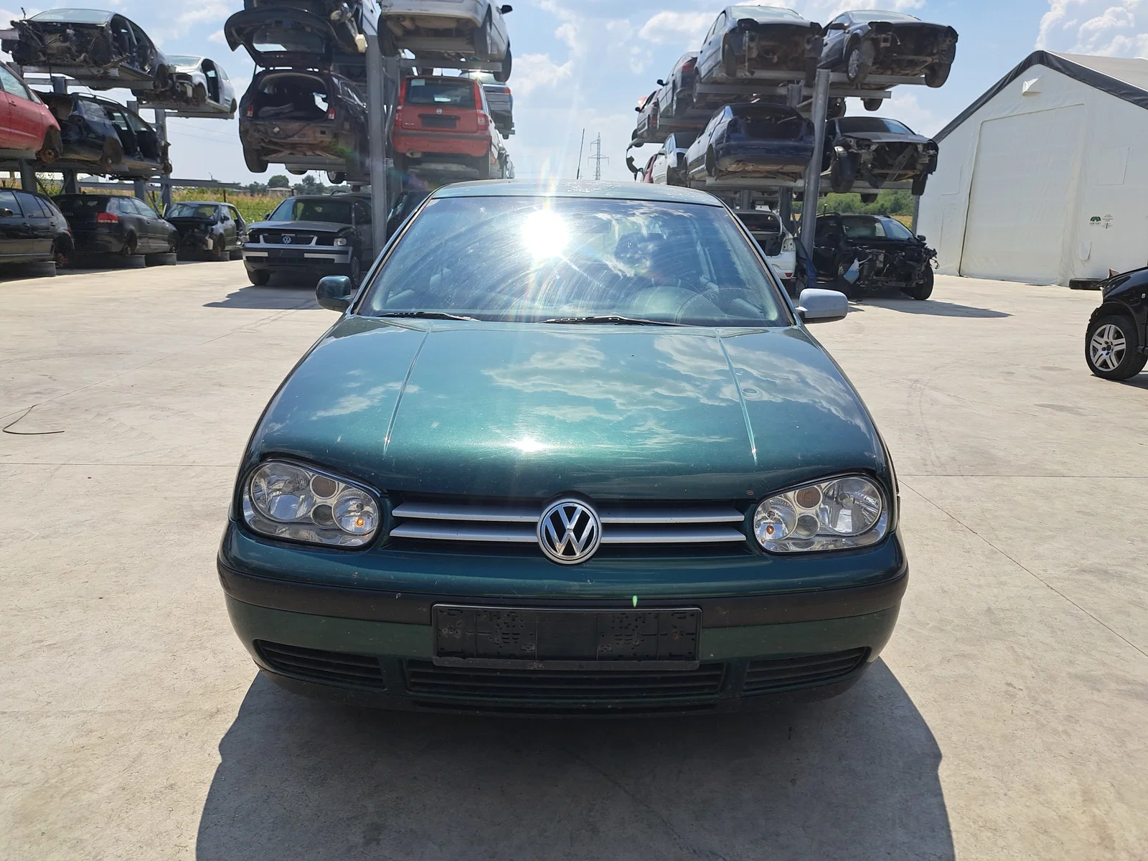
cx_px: 574
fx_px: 796
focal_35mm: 24
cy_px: 430
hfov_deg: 71.6
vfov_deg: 56.8
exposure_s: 1/1582
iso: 50
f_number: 1.8
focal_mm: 5.23
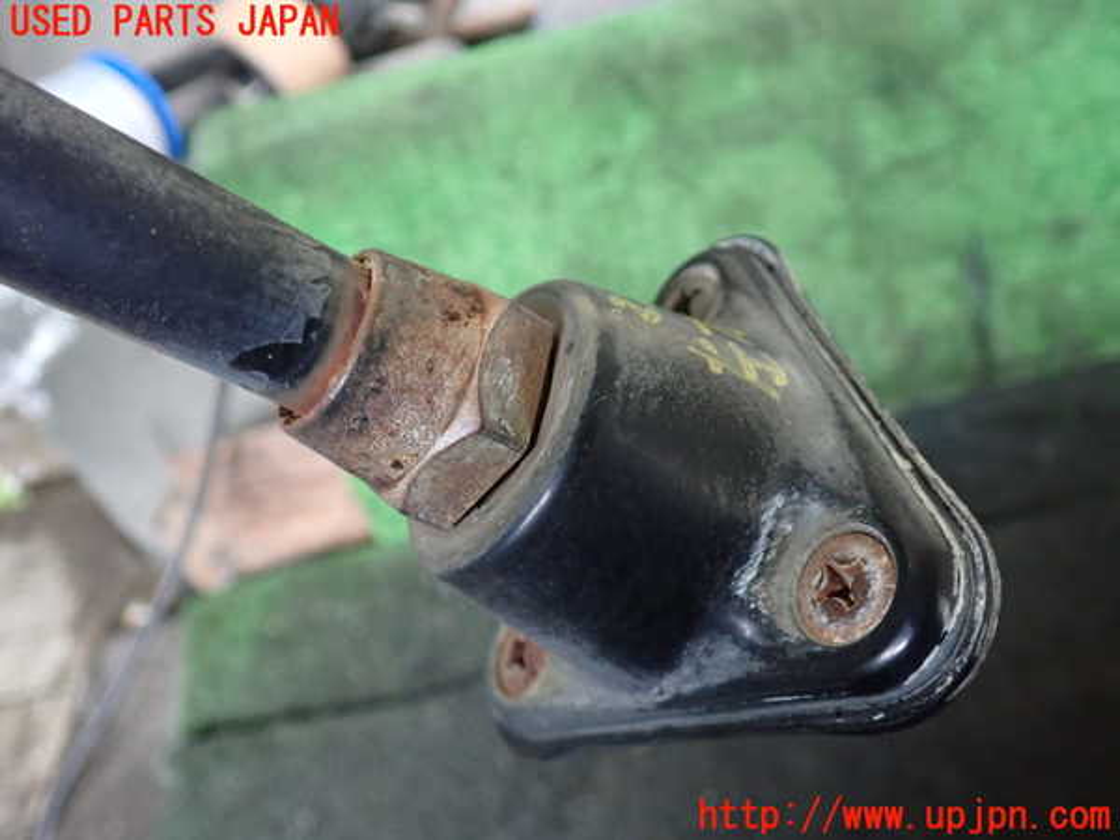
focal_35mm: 30
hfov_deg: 60.0
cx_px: 560
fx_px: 971
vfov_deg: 46.8
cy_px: 420
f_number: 2.3
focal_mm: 5.4
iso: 800
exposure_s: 1/25
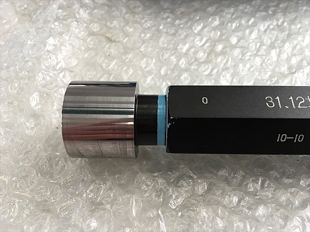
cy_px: 116
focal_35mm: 29
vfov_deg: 48.2
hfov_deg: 61.7
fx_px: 260
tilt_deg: -53.3
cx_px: 155
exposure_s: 1/40
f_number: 2.2
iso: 25
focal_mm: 4.15
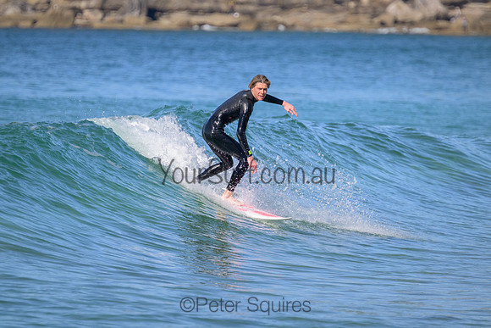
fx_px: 9822
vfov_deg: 1.9
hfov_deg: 2.9
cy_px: 164
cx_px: 246
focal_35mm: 720
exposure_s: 1/2000
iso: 1250
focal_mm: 720
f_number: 11
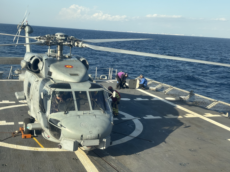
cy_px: 86
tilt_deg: -9.9
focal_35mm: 52
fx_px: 346
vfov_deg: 28.0
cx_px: 115
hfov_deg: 36.8
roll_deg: -3.2
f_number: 1.6
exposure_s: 1/1233
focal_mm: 5.96
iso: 32
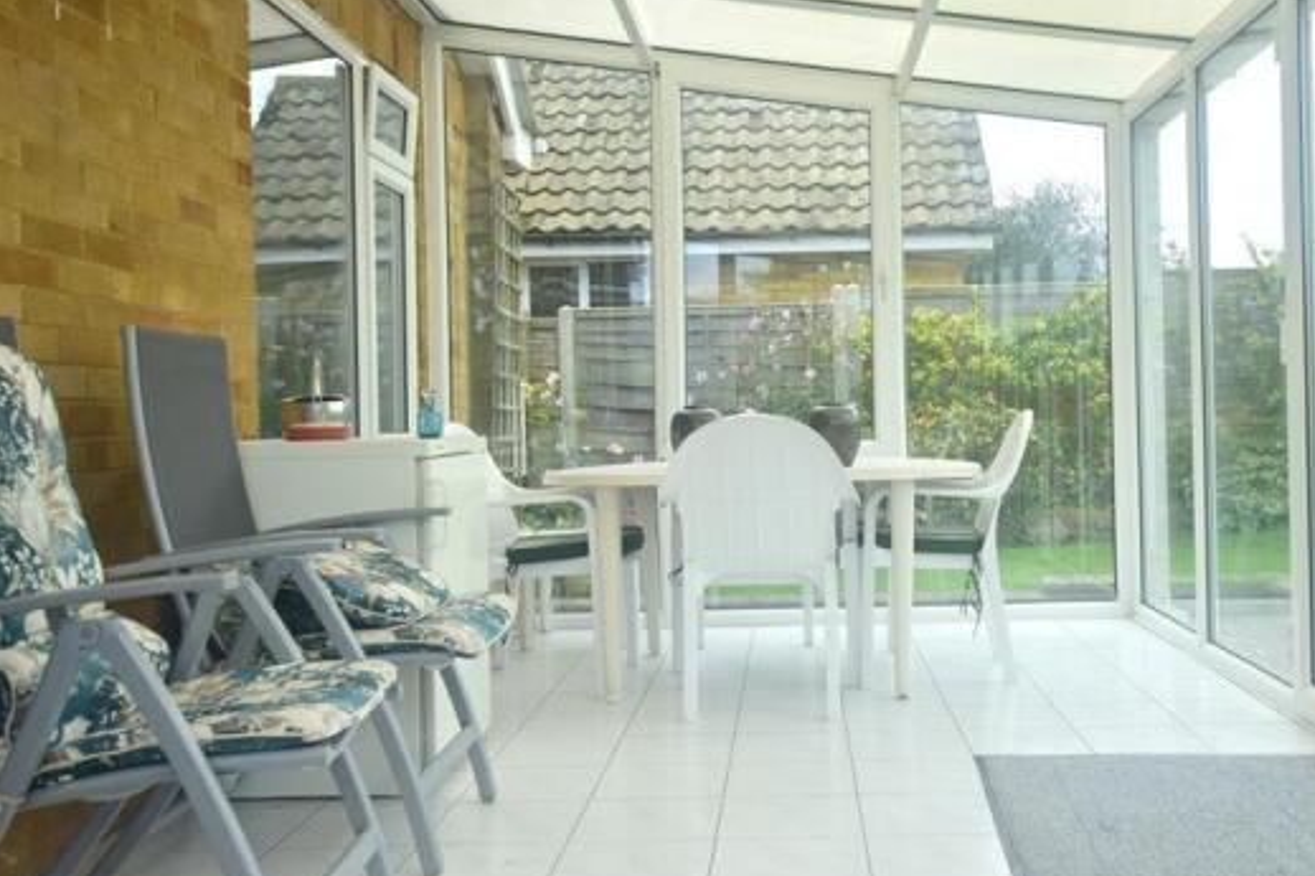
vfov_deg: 35.0
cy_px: 413
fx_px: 1388
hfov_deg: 50.4
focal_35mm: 38
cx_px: 790
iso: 200
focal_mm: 20
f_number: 8
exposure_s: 1/250
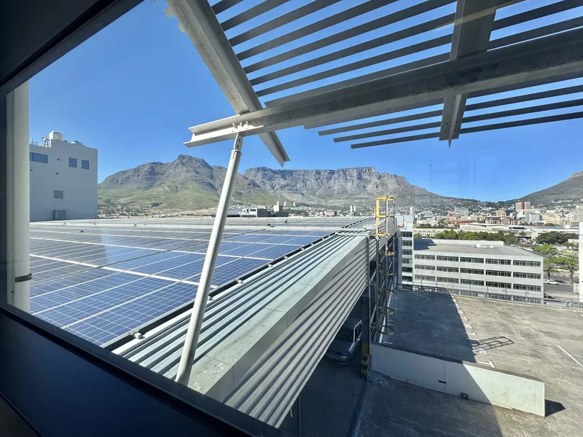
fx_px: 236
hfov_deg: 102.1
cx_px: 292
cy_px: 218
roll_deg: +0.2
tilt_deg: -0.6
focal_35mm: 14
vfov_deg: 85.7
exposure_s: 1/1832
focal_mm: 2.22
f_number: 2.2
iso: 50
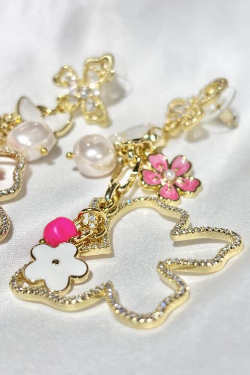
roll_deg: +5.2
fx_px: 573
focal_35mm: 55
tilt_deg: -32.5
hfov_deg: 24.6
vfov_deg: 36.3
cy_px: 186
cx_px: 126
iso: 32
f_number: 1.6
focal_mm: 5.96
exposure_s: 1/385
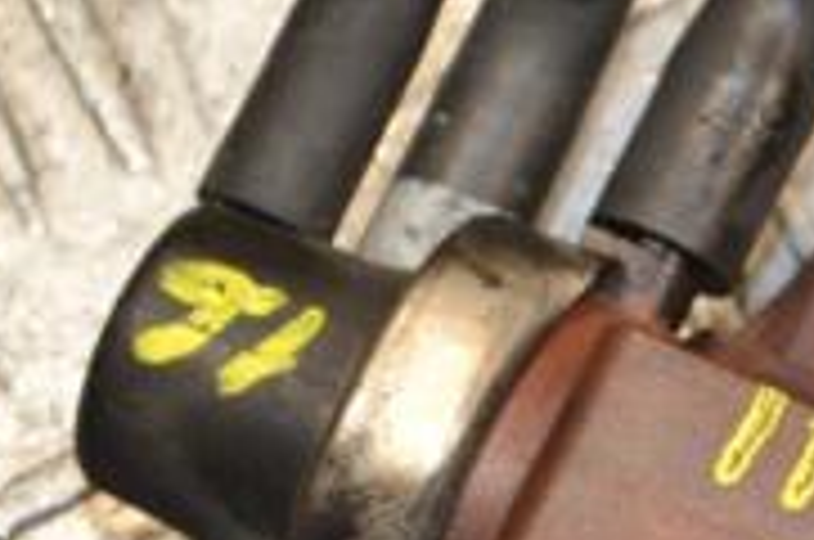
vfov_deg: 3.7
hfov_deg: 5.5
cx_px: 854
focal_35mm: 374
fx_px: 8434
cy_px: 531
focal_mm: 75
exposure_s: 1/200
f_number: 6.3
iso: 800
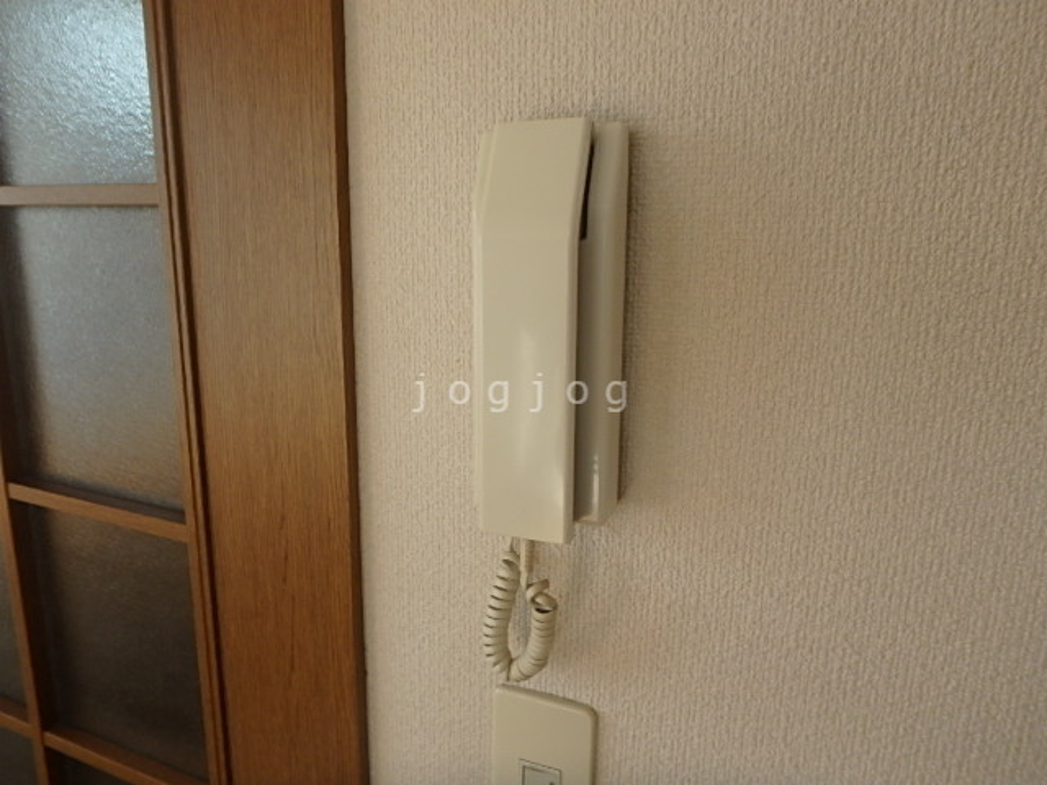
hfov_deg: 79.0
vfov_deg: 63.4
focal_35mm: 21
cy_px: 392
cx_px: 524
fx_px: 635
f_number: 3.5
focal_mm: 3.7
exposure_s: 1/125
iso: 125
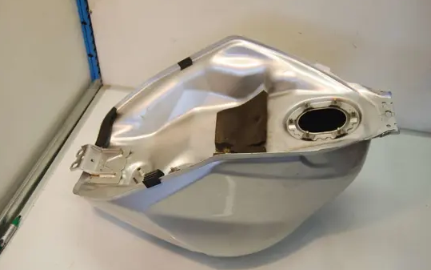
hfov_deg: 49.3
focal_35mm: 40
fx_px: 470
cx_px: 215
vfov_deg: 32.0
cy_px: 137
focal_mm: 26
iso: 400
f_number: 5
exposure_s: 1/100
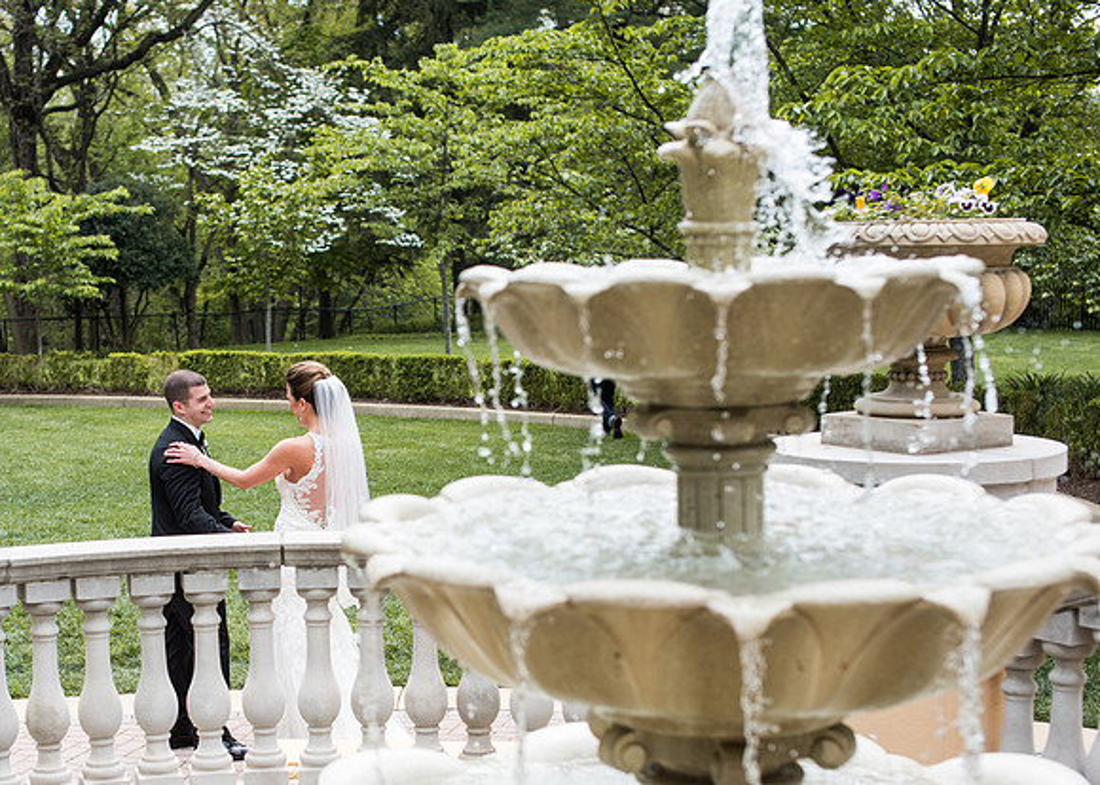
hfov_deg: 28.8
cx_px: 335
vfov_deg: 20.9
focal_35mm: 68
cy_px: 510
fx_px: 2124
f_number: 3.5
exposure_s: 1/1250
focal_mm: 50
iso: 125
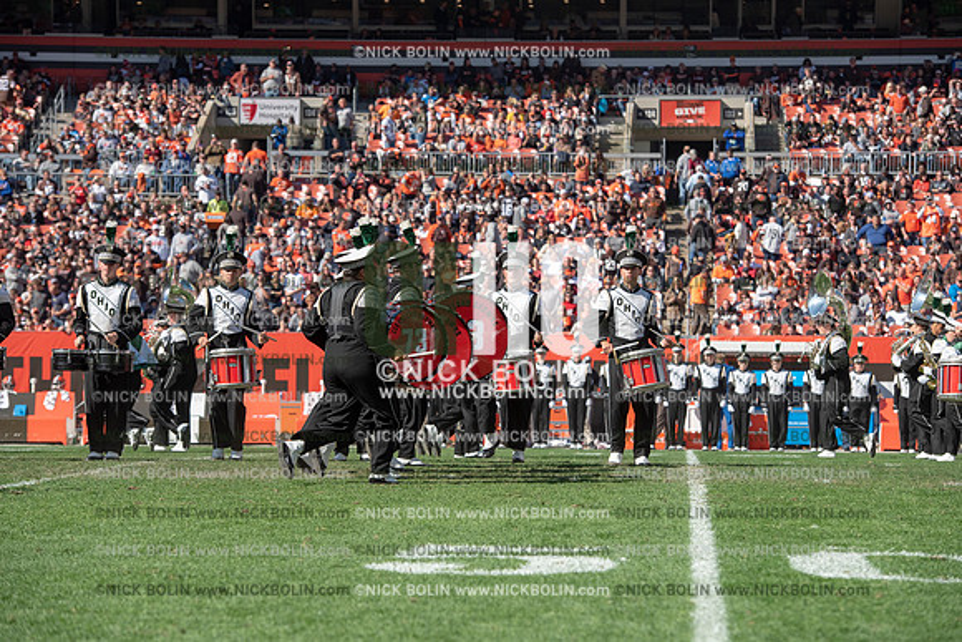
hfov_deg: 17.6
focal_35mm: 116
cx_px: 481
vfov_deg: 11.8
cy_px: 321
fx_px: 3100
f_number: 5
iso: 400
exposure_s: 1/2500
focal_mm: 116
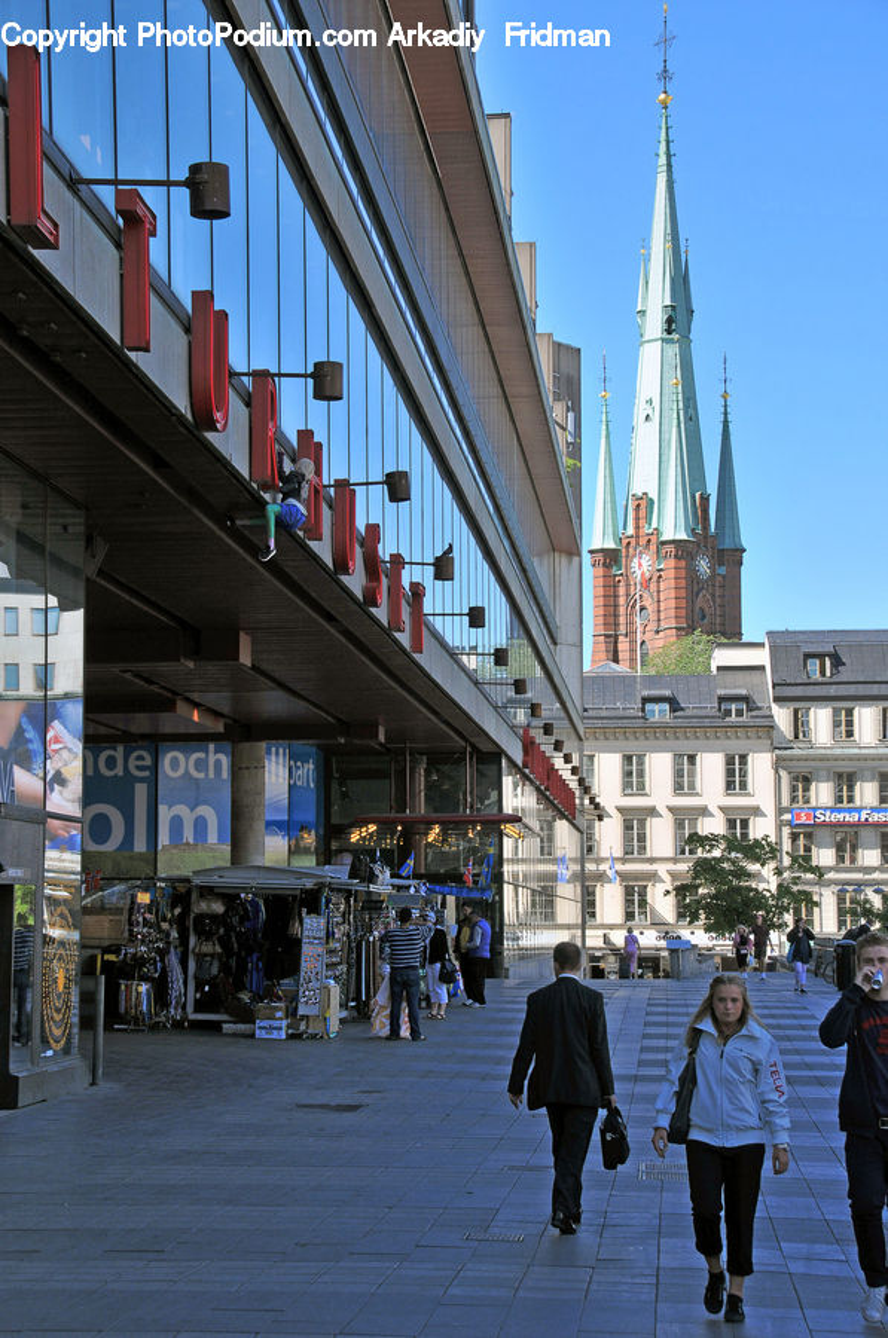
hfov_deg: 19.7
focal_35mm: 69
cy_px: 669
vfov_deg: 29.3
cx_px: 444
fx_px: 2562
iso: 200
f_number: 8
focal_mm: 46
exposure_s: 1/250
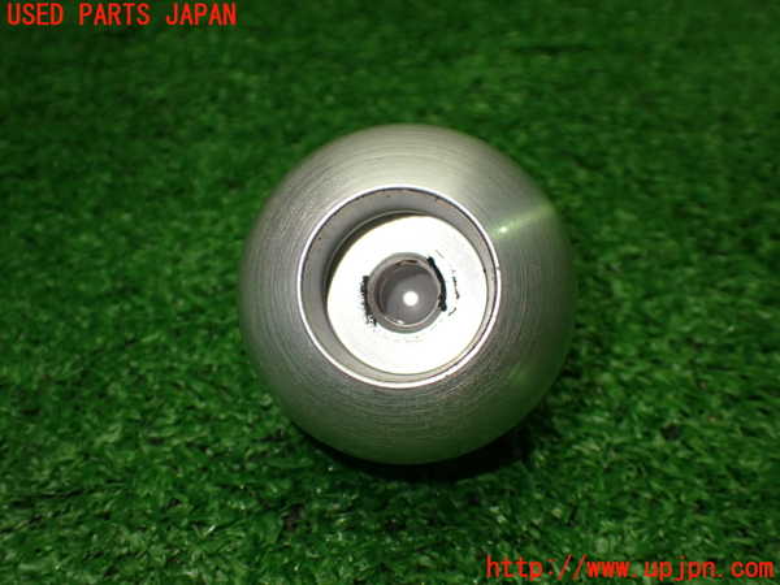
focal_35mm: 38
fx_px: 856
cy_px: 292
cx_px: 390
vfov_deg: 37.7
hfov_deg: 49.0
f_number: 2.7
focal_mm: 6.83
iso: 250
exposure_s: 1/160
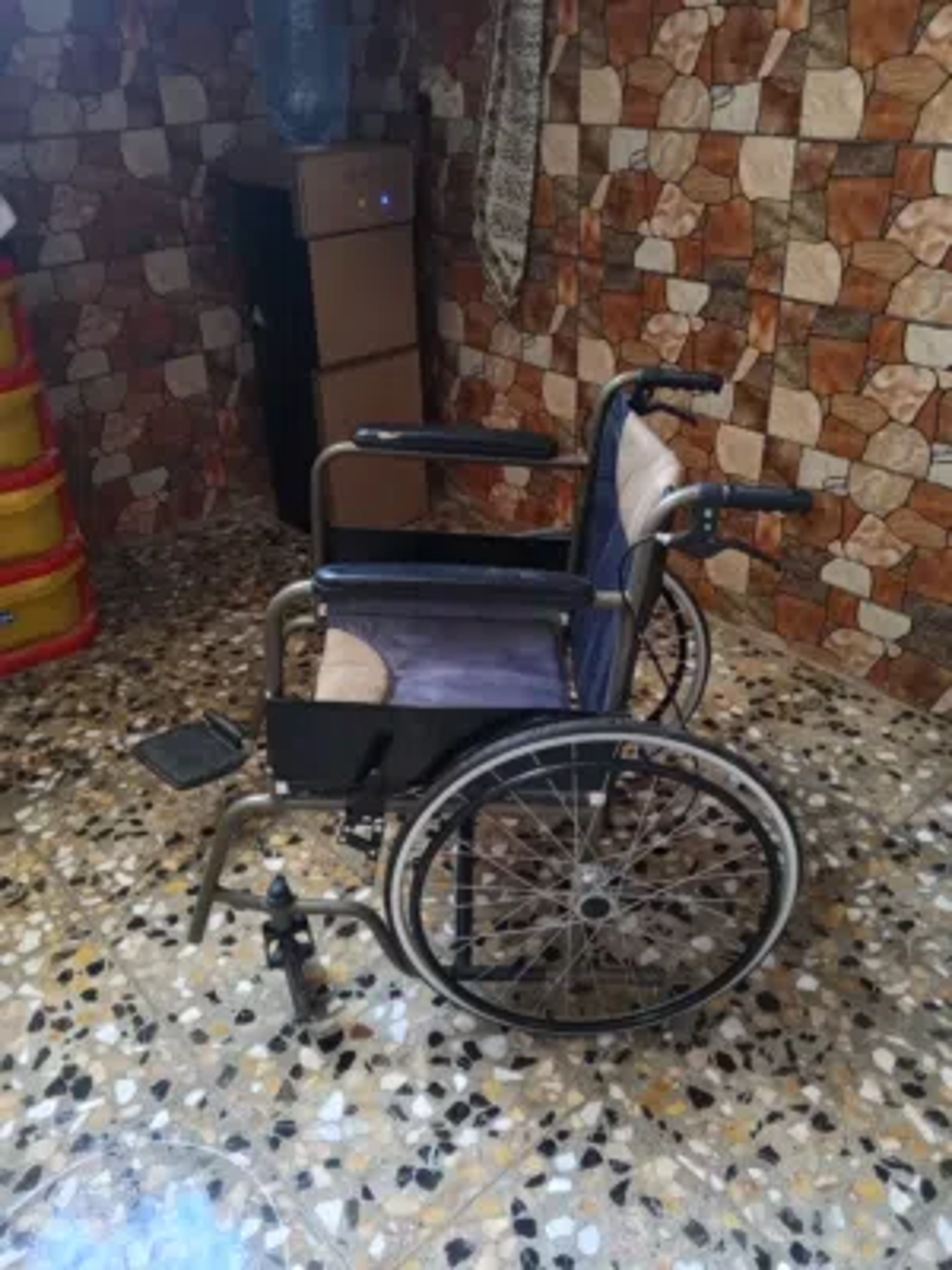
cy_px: 635
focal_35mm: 27
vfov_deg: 65.3
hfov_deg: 51.4
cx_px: 476
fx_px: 990
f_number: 1.6
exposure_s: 1/24
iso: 2109
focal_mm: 4.19
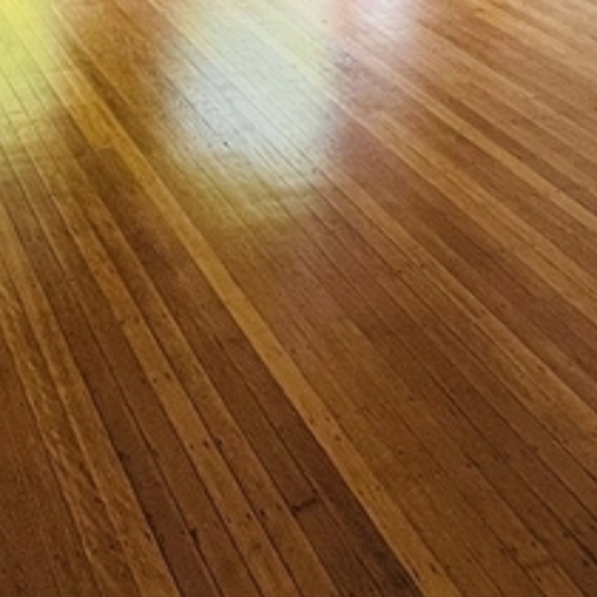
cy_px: -250
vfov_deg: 24.9
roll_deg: +0.6
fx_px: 1093
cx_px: 63
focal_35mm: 56
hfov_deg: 29.3
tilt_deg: -8.8
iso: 100
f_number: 1.8
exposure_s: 1/99
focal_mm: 1.57
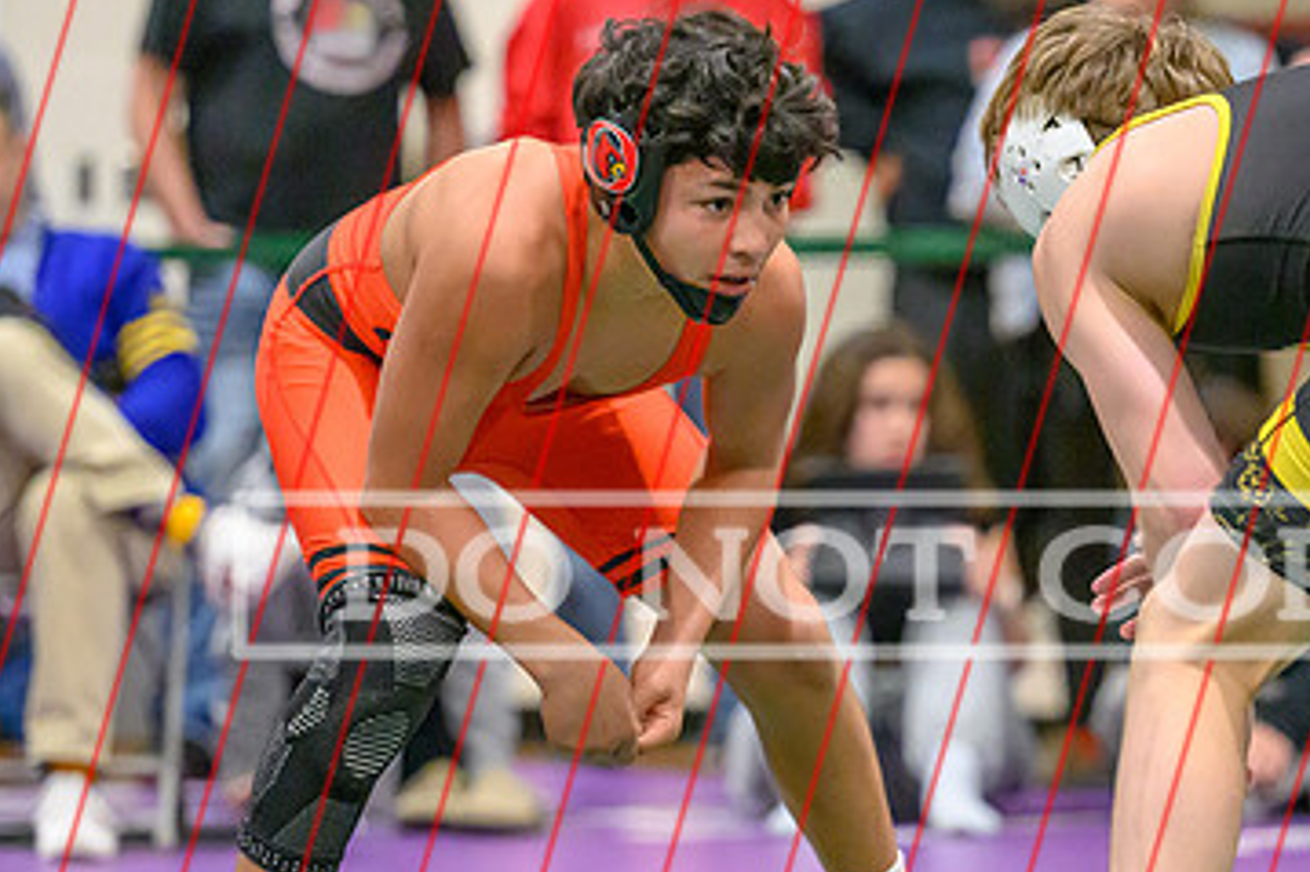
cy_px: 505
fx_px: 9711
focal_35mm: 267
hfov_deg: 7.7
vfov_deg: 5.1
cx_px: 812
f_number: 2.8
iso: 14400
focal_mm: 140
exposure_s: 1/800
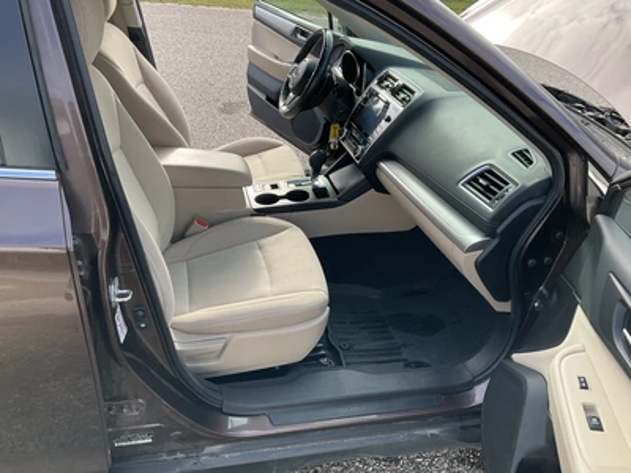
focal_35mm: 29
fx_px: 529
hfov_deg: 61.7
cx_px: 316
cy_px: 236
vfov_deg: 48.2
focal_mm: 3
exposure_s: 1/280
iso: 25
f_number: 1.8
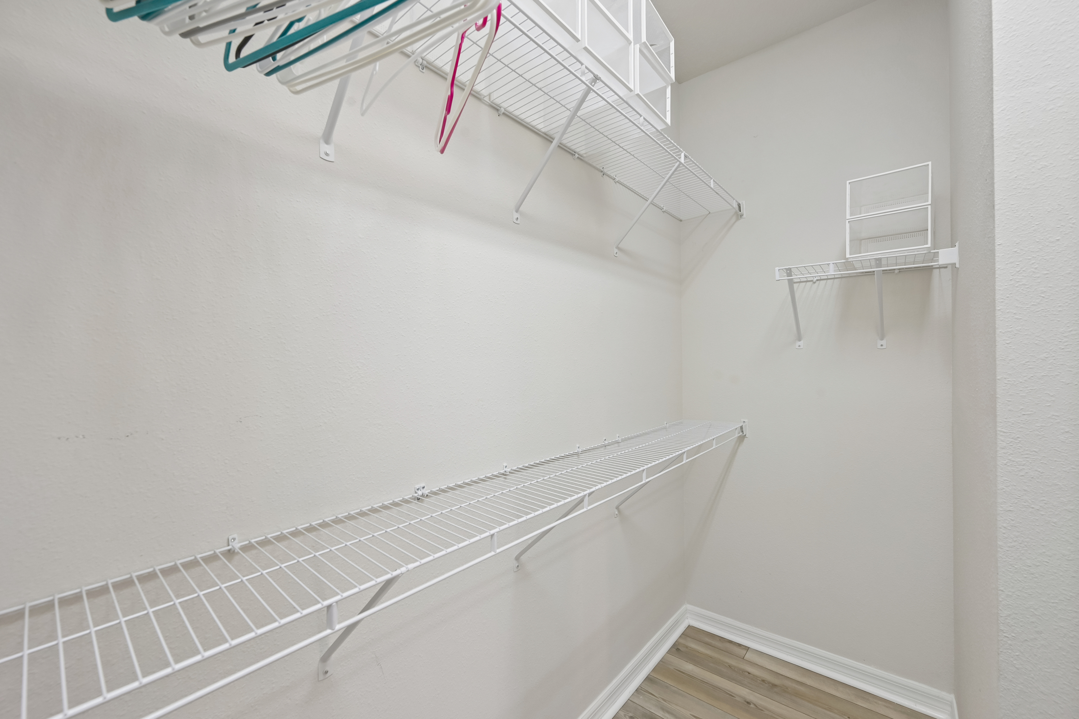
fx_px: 420
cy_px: 360
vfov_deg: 81.2
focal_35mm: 14
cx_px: 540
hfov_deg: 104.3
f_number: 8
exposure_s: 1/20
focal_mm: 14
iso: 400
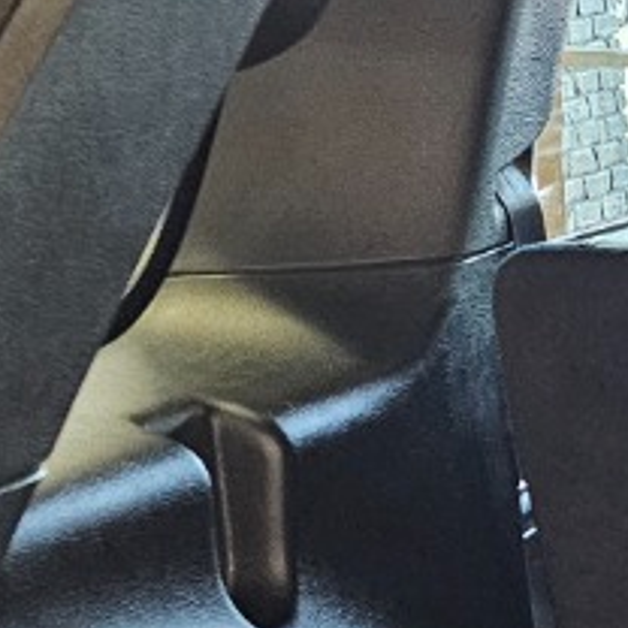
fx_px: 2894
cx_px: 1667
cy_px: 951
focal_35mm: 141
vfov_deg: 11.8
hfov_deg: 10.2
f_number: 1.7
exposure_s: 1/24
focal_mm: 6.3
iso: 640
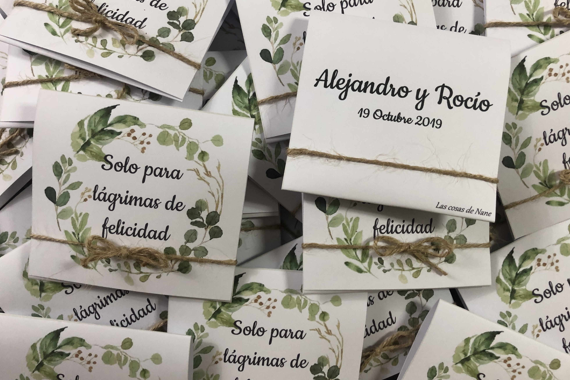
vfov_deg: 43.6
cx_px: 289
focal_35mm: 30
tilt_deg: -86.5
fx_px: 475
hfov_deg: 61.9
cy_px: 189
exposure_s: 1/17
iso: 50
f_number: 1.8
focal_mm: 4
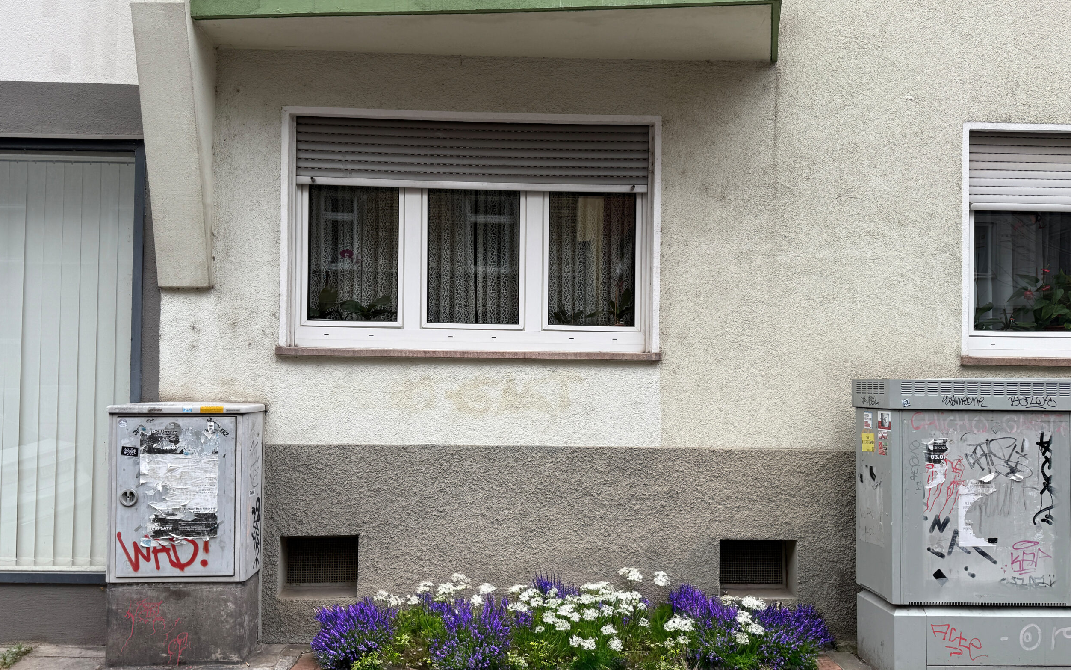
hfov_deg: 70.4
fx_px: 759
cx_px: 528
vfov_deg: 47.6
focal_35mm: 26
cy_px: 358
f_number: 1.78
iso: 80
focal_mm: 6.76
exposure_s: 1/632
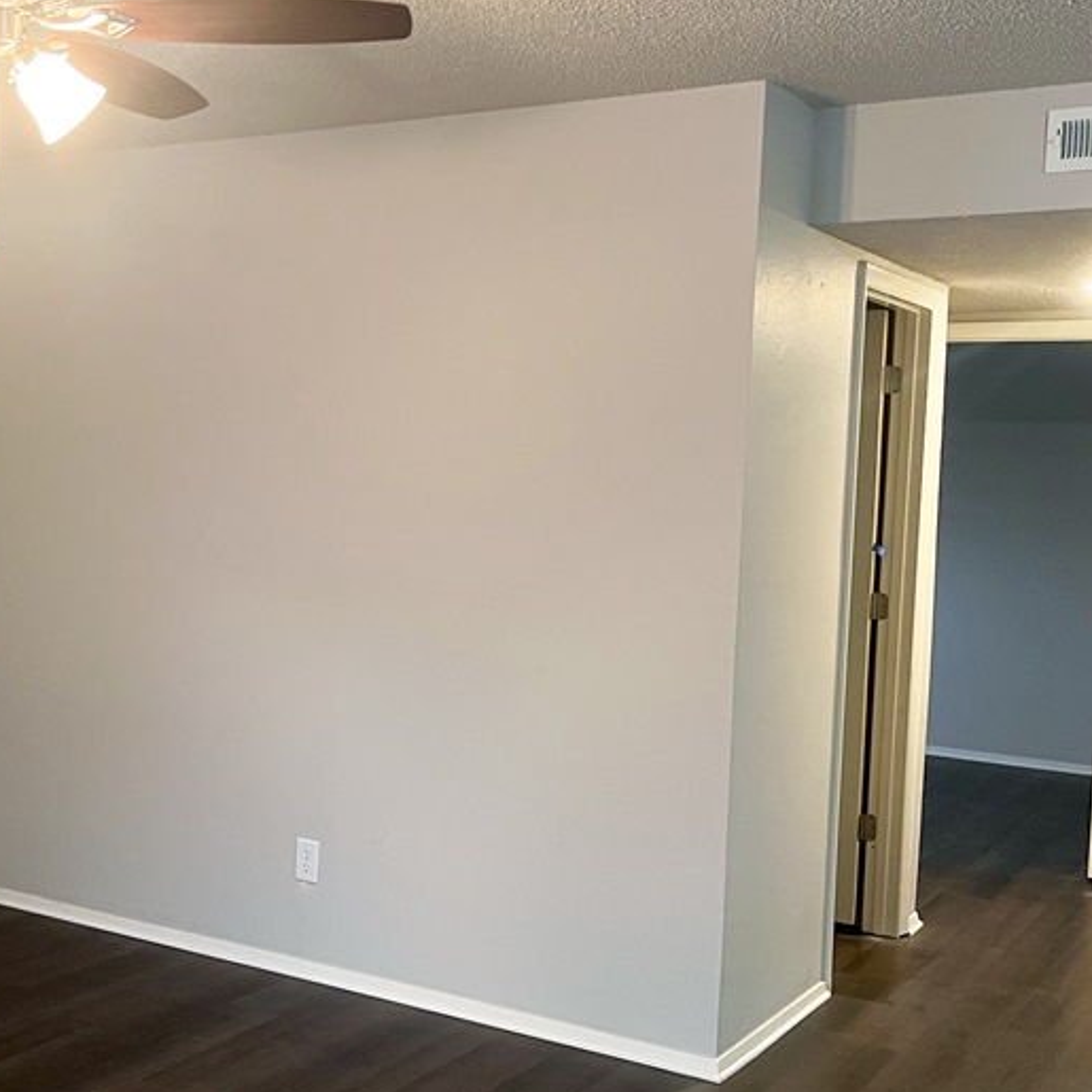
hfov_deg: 37.1
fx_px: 1606
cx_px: 363
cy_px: 598
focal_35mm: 45
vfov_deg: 37.5
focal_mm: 5.1
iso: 320
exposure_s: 1/60
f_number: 1.6
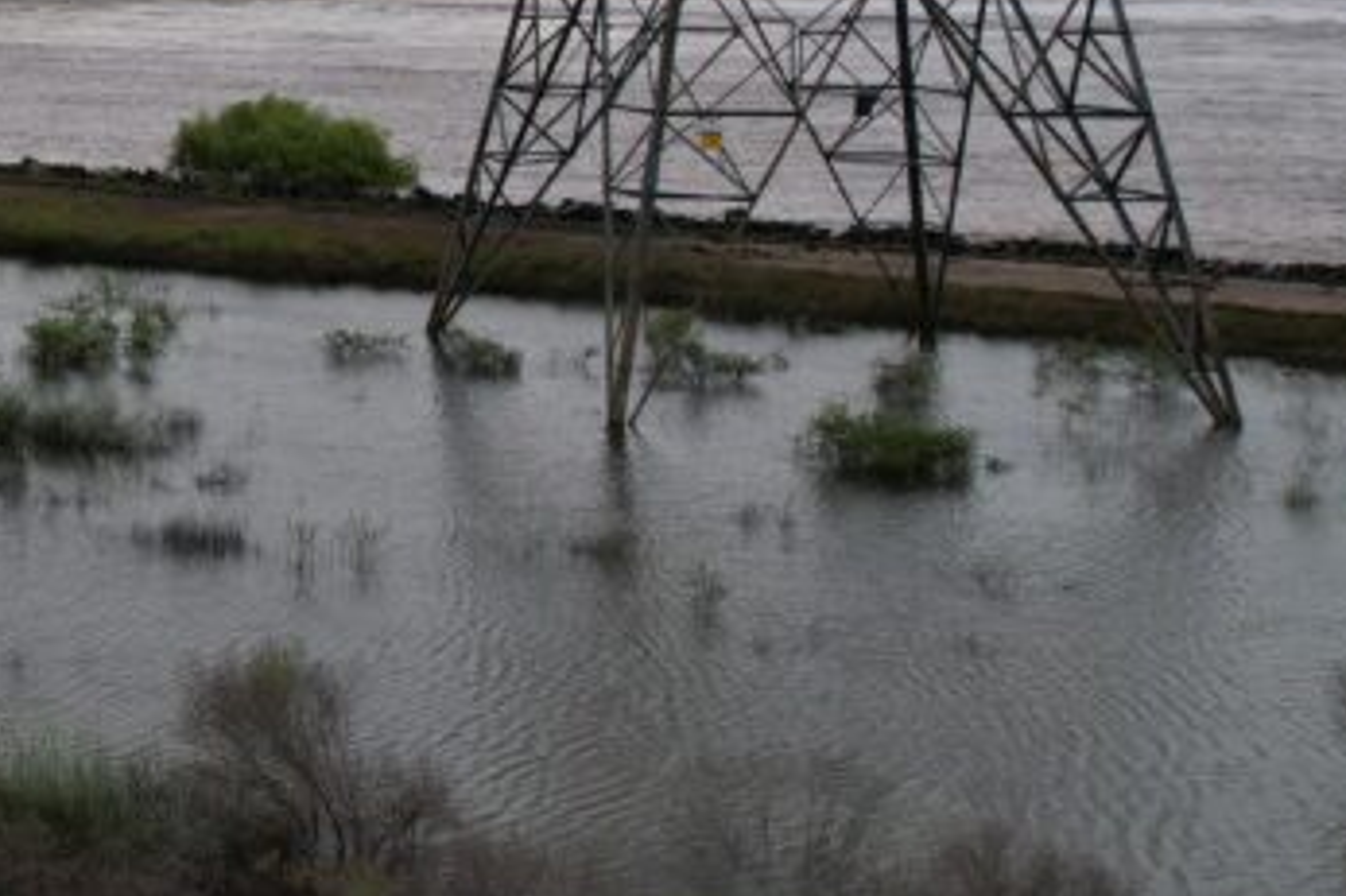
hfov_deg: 26.4
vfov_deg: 20.2
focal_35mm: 65
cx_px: -396
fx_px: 2429
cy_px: -29
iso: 100
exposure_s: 1/2500
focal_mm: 8.38
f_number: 2.8
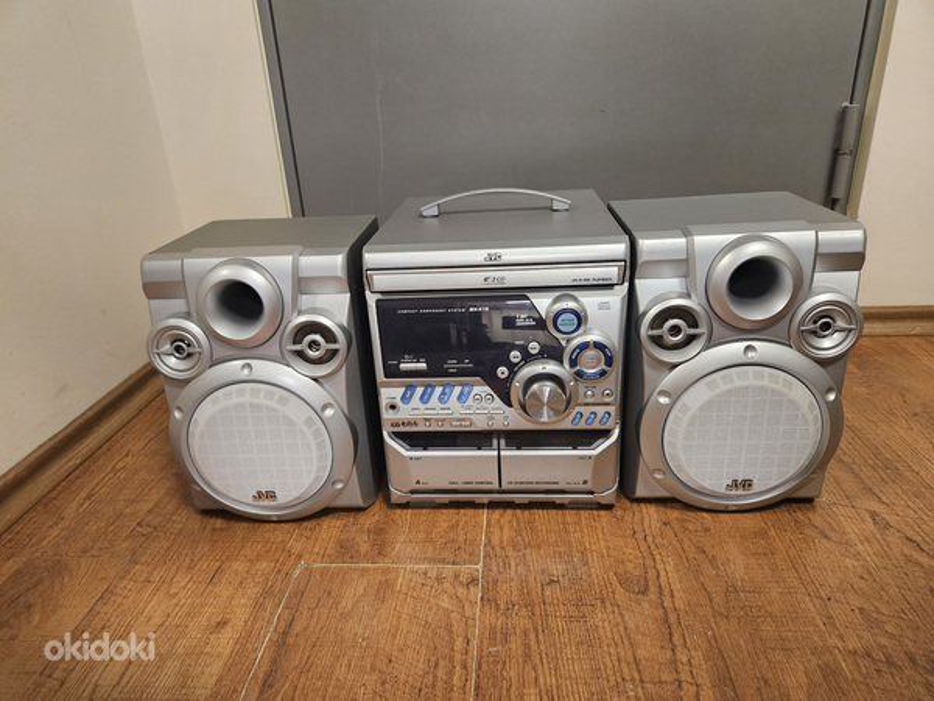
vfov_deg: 58.9
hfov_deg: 73.9
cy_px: 350
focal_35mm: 23
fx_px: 621
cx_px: 467
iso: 500
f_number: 1.8
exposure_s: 1/100
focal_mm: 5.4
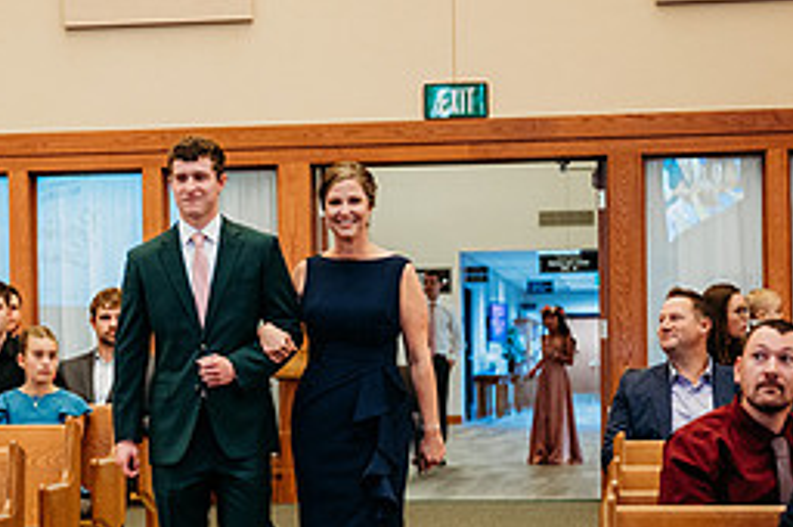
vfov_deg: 12.3
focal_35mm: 111
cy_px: 344
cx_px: 161
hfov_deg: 18.3
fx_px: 2442
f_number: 2.8
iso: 2000
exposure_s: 1/250
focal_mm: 49
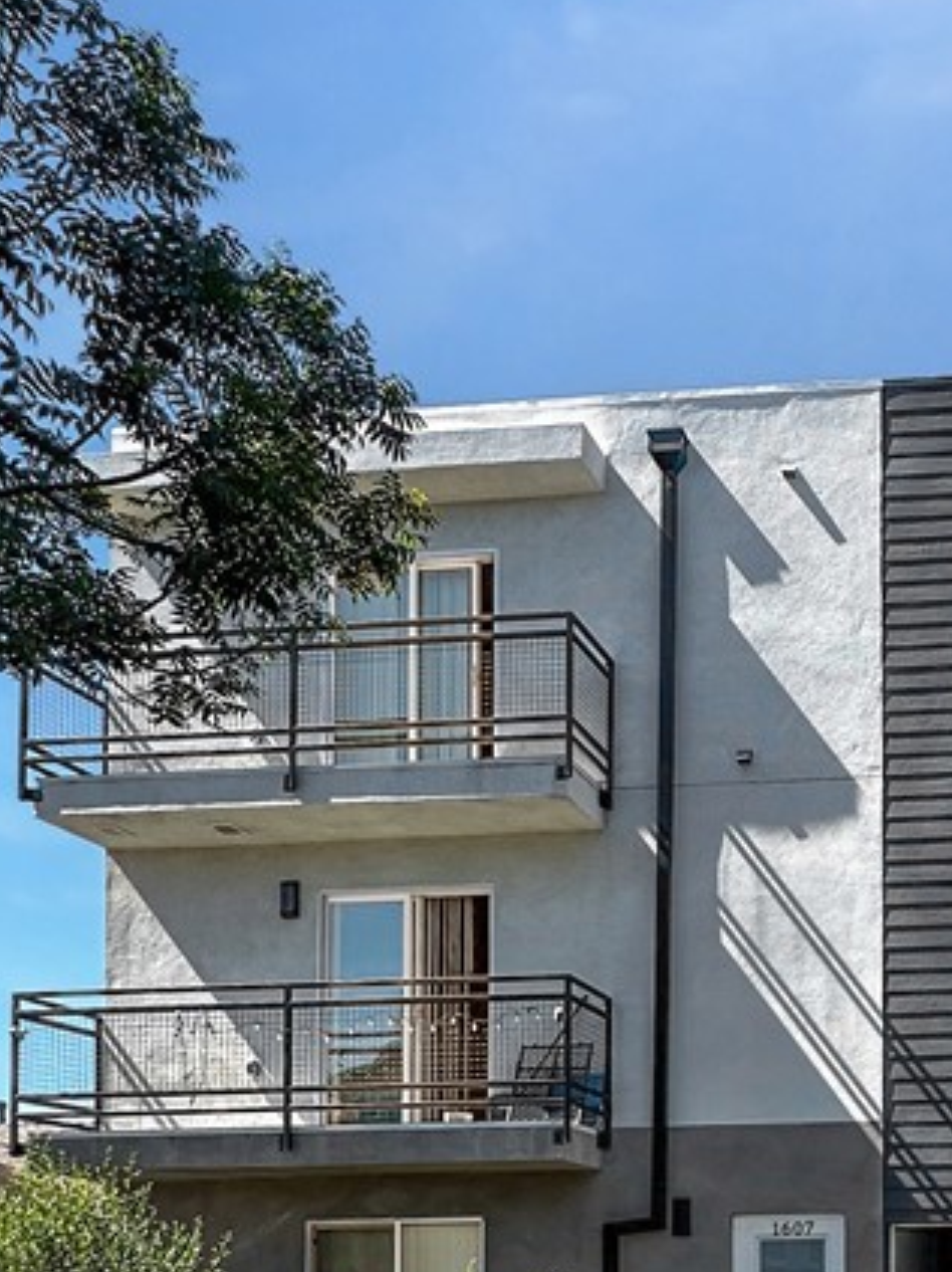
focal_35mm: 34
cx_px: 1033
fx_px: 1248
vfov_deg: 53.5
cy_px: 778
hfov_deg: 35.9
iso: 40
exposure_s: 1/1150
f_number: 2.2
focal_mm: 2.22
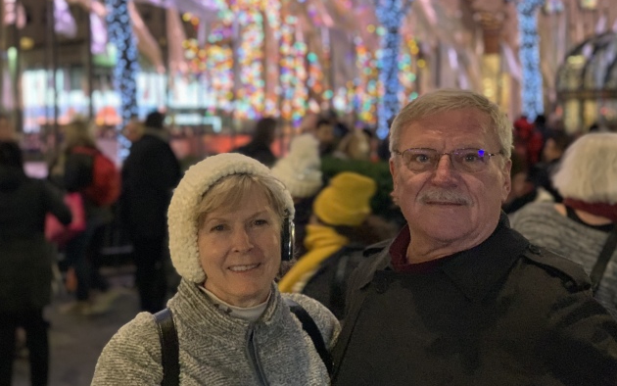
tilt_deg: -2.0
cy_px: 159
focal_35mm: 56
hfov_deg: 36.3
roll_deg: +0.5
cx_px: 306
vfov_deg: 23.1
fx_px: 942
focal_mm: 6
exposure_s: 1/30
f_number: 2.4
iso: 640
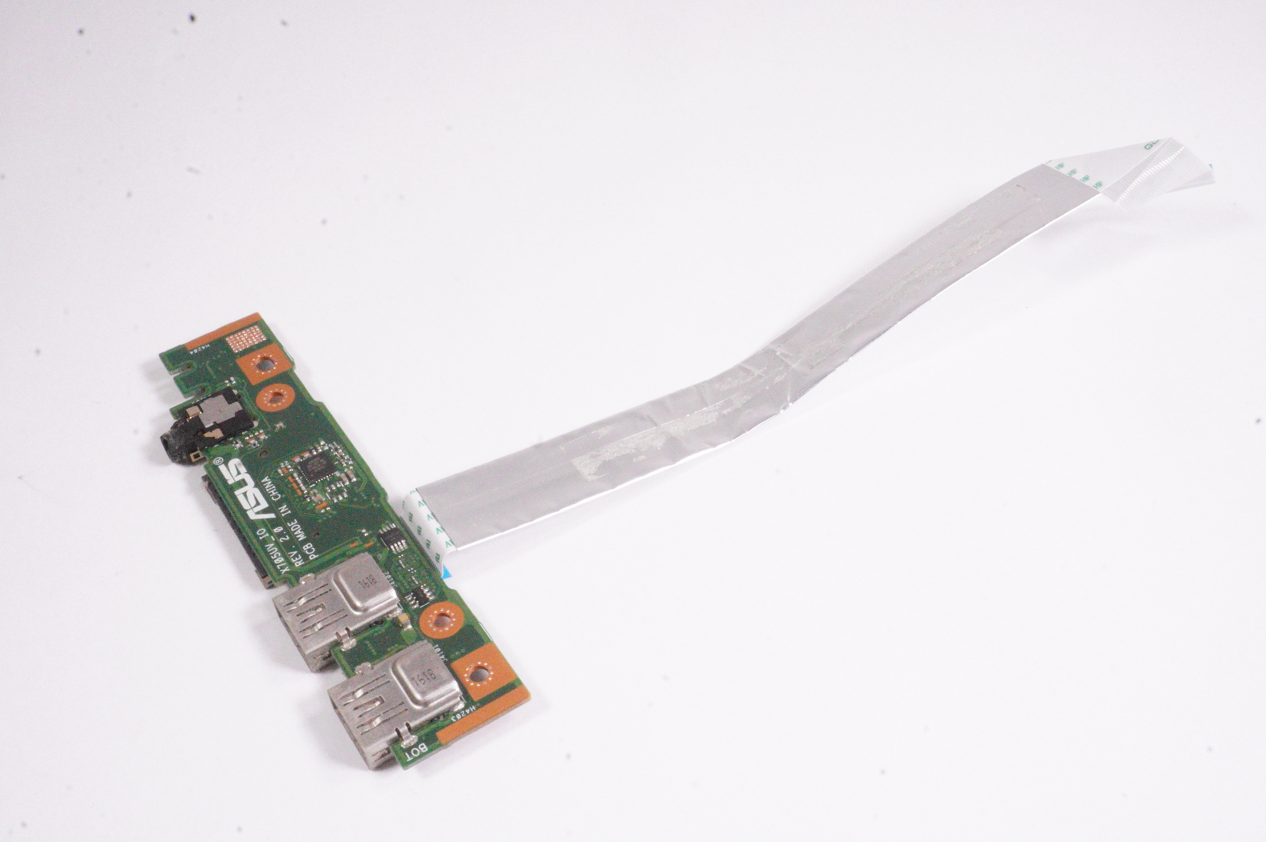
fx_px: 1476
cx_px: 633
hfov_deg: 46.4
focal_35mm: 42
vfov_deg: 31.8
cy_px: 421
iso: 12800
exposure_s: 1/200
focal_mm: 28
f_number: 29
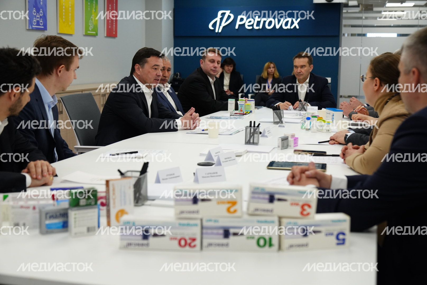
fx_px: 605
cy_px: 142
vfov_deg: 26.5
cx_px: 214
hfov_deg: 38.9
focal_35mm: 51
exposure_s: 1/640
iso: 2000
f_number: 4
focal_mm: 51
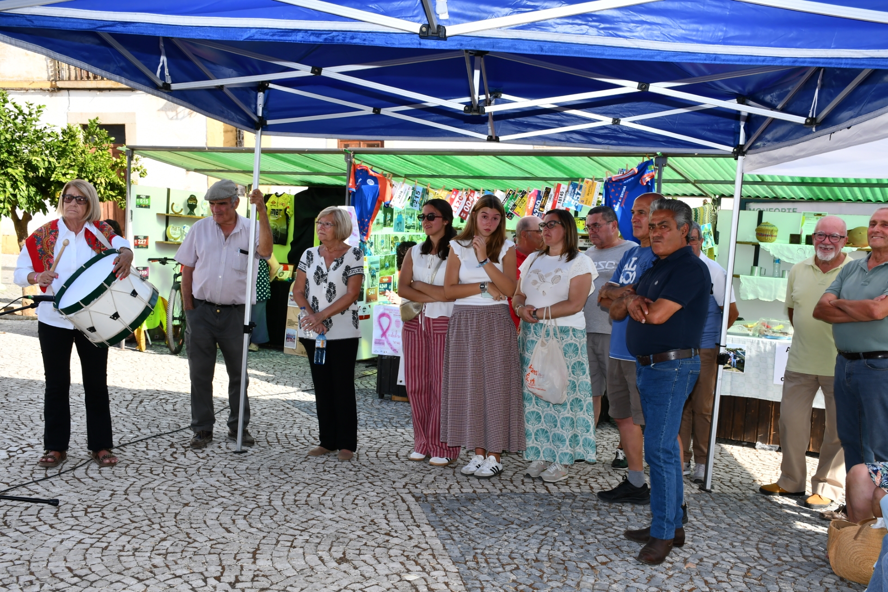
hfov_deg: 53.1
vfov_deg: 36.9
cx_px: 444
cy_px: 296
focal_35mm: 36
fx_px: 888
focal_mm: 24
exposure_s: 1/250
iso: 200
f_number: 7.1
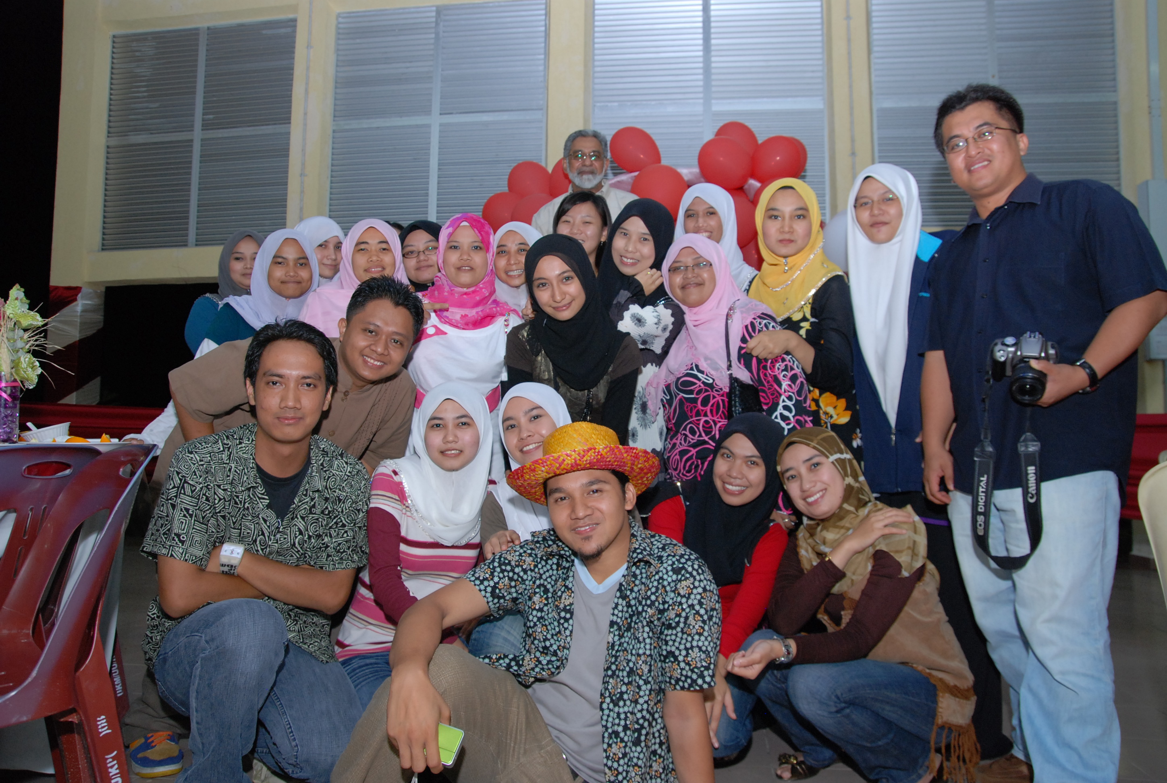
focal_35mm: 26
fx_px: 828
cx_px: 584
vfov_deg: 50.6
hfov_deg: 70.3
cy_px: 392
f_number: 4.5
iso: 500
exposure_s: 1/80
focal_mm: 17
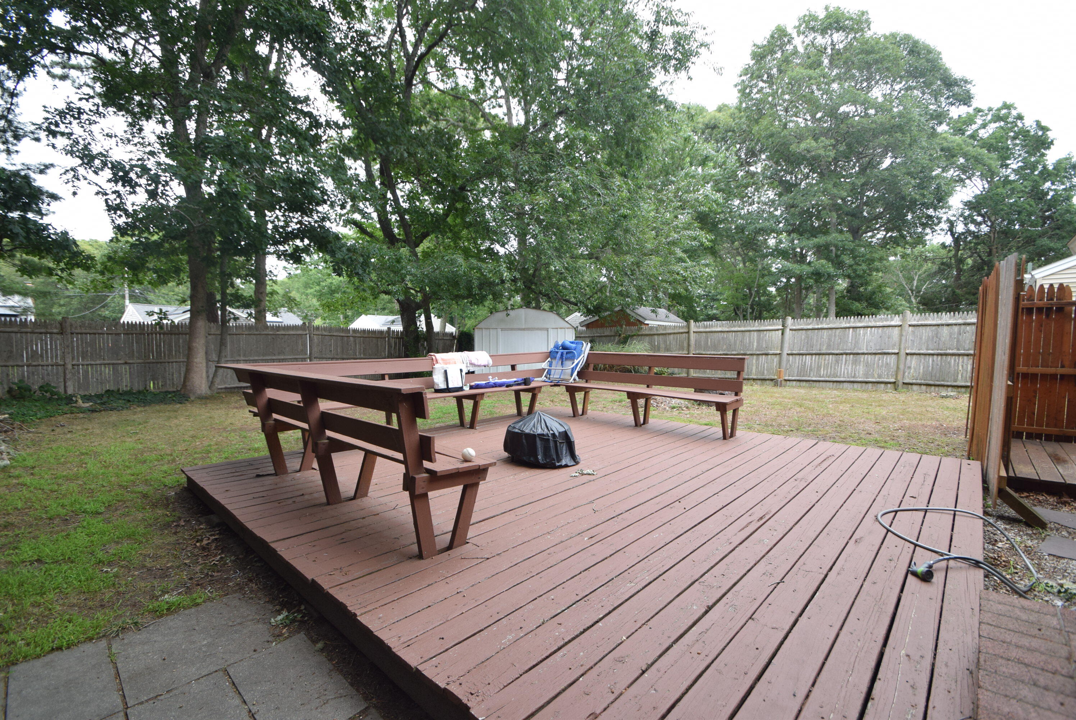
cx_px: 538
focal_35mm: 15
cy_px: 360
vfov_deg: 77.4
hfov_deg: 100.3
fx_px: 449
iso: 400
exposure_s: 1/200
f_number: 7.1
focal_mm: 10
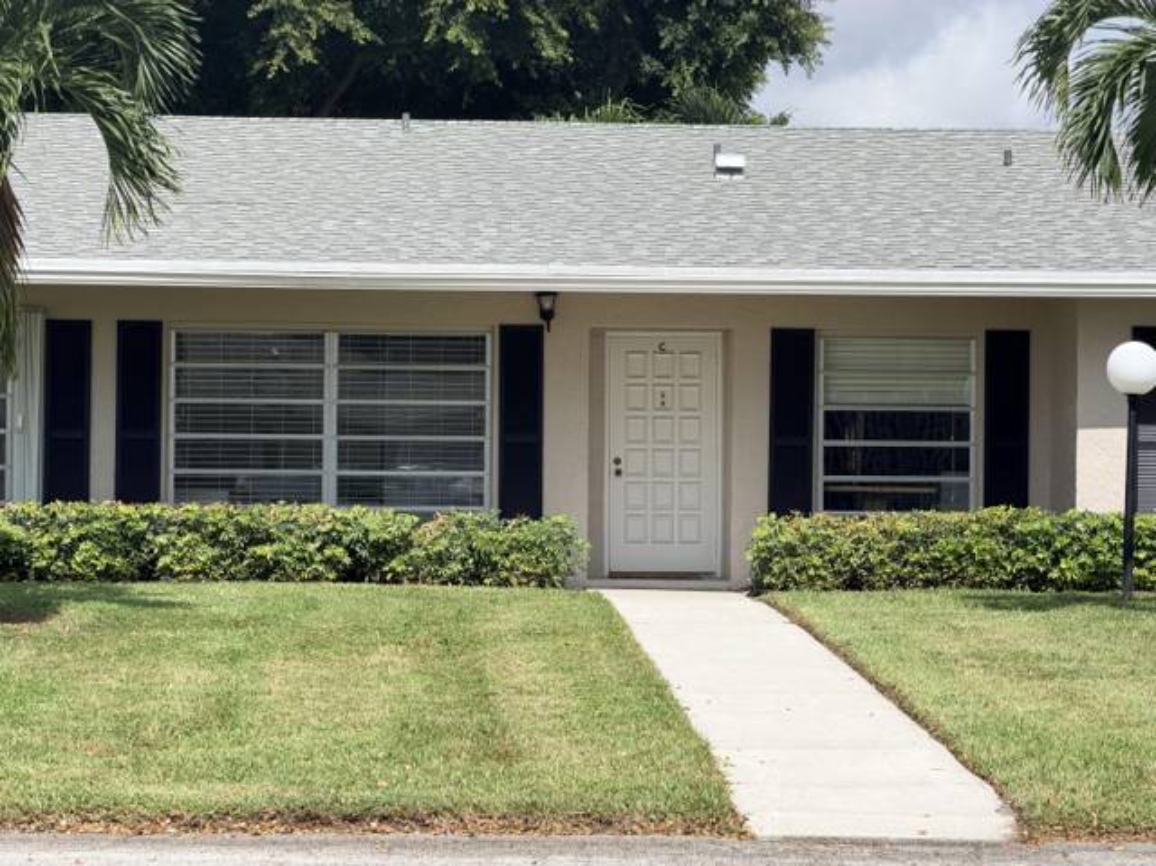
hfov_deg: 19.7
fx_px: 3337
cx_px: 578
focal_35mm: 100
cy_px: 433
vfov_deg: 14.8
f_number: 2.8
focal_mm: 16.89
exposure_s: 1/742
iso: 20
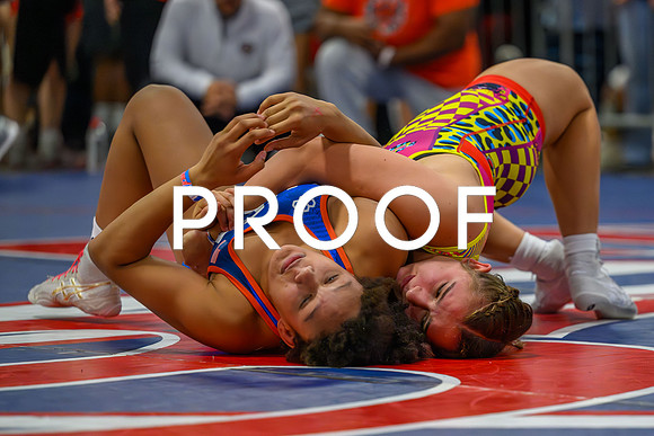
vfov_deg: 7.3
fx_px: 3405
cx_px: 451
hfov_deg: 11.0
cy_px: 271
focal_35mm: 187
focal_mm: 135
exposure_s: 1/800
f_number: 2.8
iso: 8000
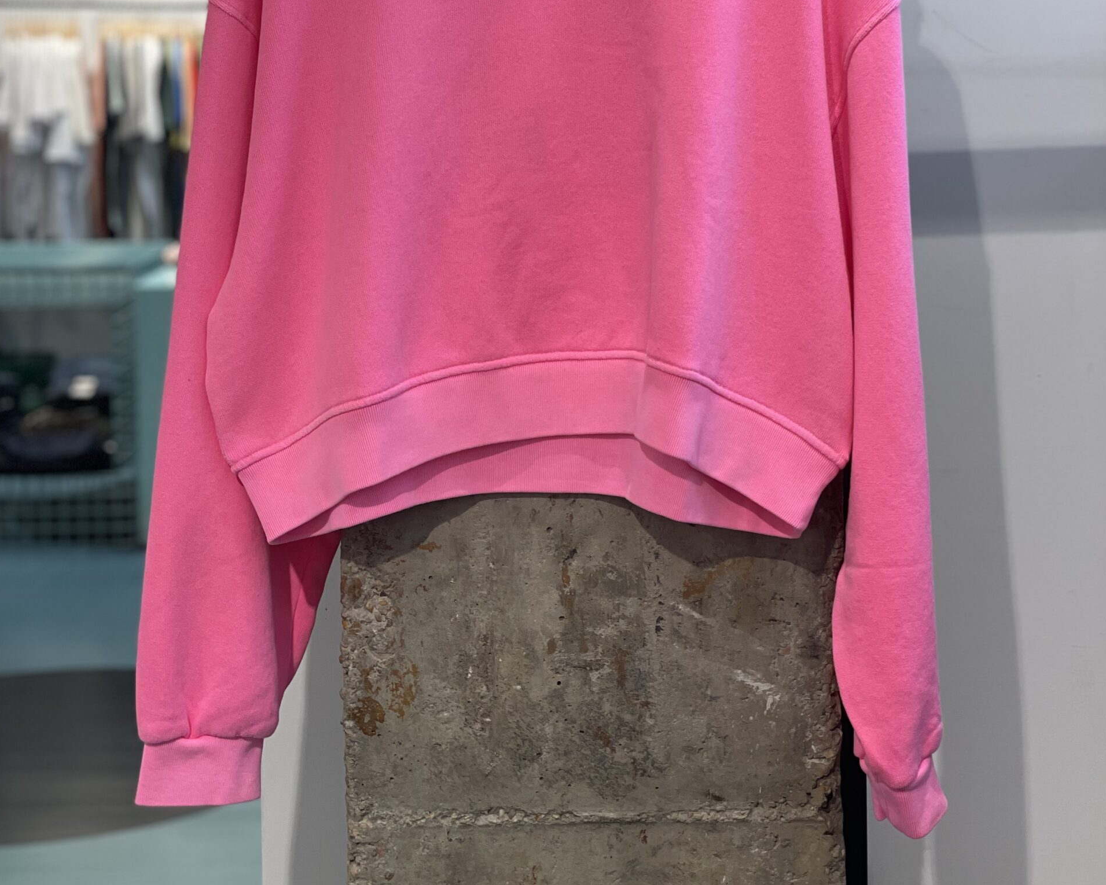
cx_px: 552
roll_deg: +0.2
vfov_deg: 22.3
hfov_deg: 27.9
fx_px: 2226
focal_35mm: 68
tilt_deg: -3.8
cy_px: 210
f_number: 2
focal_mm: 6
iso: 50
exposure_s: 1/100
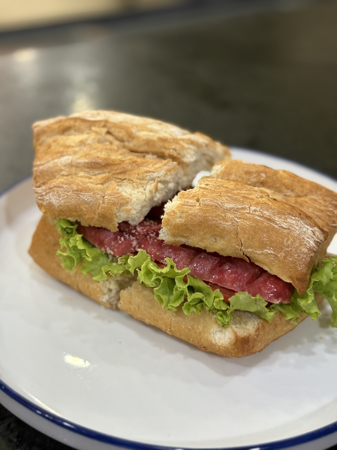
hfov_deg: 28.0
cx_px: 168
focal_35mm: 52
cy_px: 225
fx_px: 675
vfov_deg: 36.8
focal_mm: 5.96
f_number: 1.6
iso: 200
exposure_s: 1/40
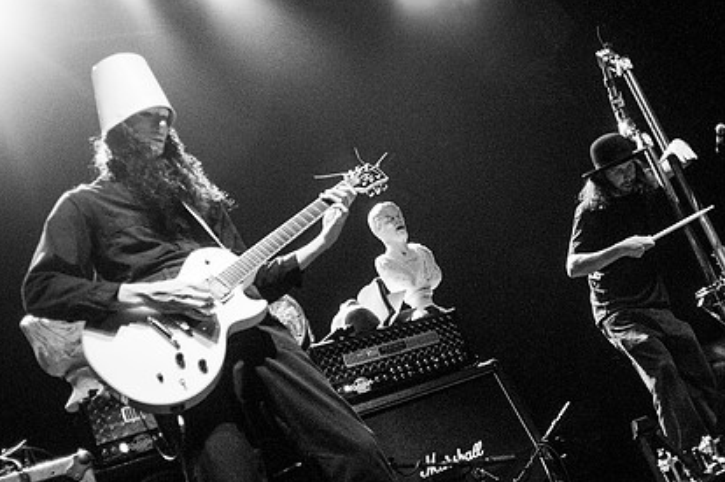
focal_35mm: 42
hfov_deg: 45.9
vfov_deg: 31.8
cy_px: 230
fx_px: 845
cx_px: 468
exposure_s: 1/80
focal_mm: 20
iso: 1600
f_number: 2.8
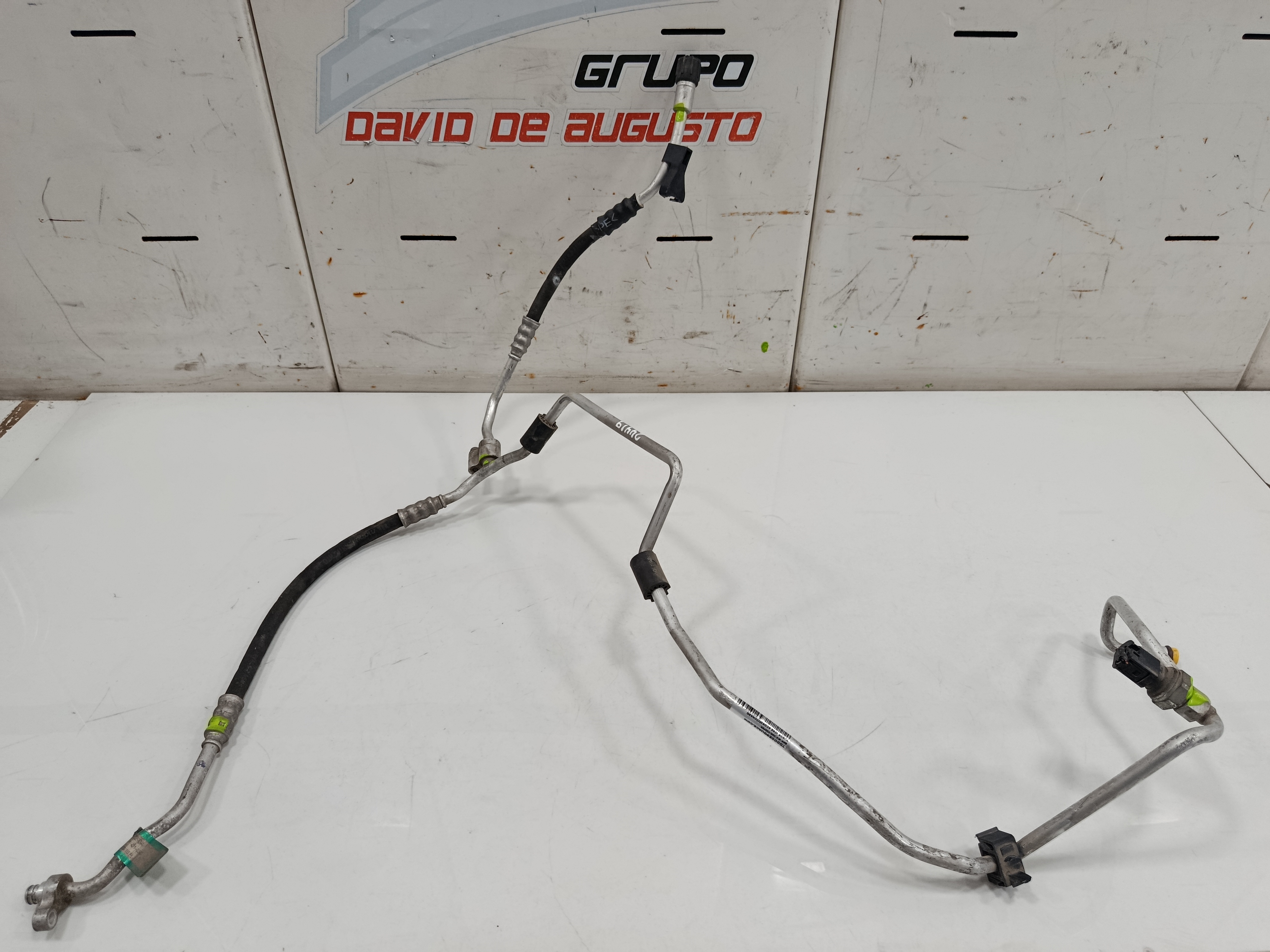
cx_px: 635
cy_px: 476
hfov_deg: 71.6
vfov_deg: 56.8
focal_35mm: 24
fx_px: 881
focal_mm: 5.24
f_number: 1.7
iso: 820
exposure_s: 1/100
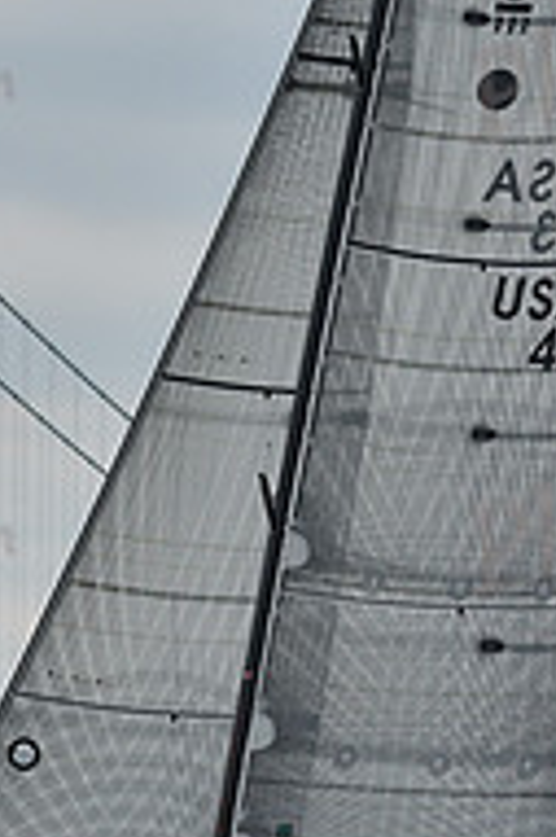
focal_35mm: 395
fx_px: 9167
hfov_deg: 3.5
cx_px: 243
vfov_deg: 5.2
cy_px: 316
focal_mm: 130
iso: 400
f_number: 7.1
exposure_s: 1/800
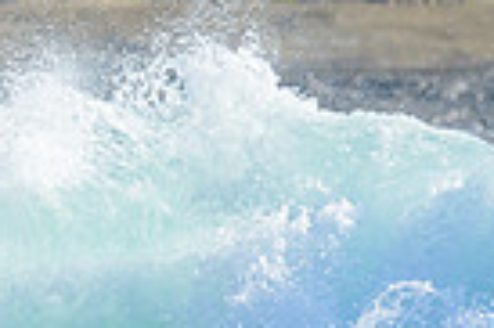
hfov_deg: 0.6
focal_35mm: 3392
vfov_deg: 0.4
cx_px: -469
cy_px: -9
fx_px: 46490
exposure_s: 1/2000
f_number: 6.3
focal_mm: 800
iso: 400
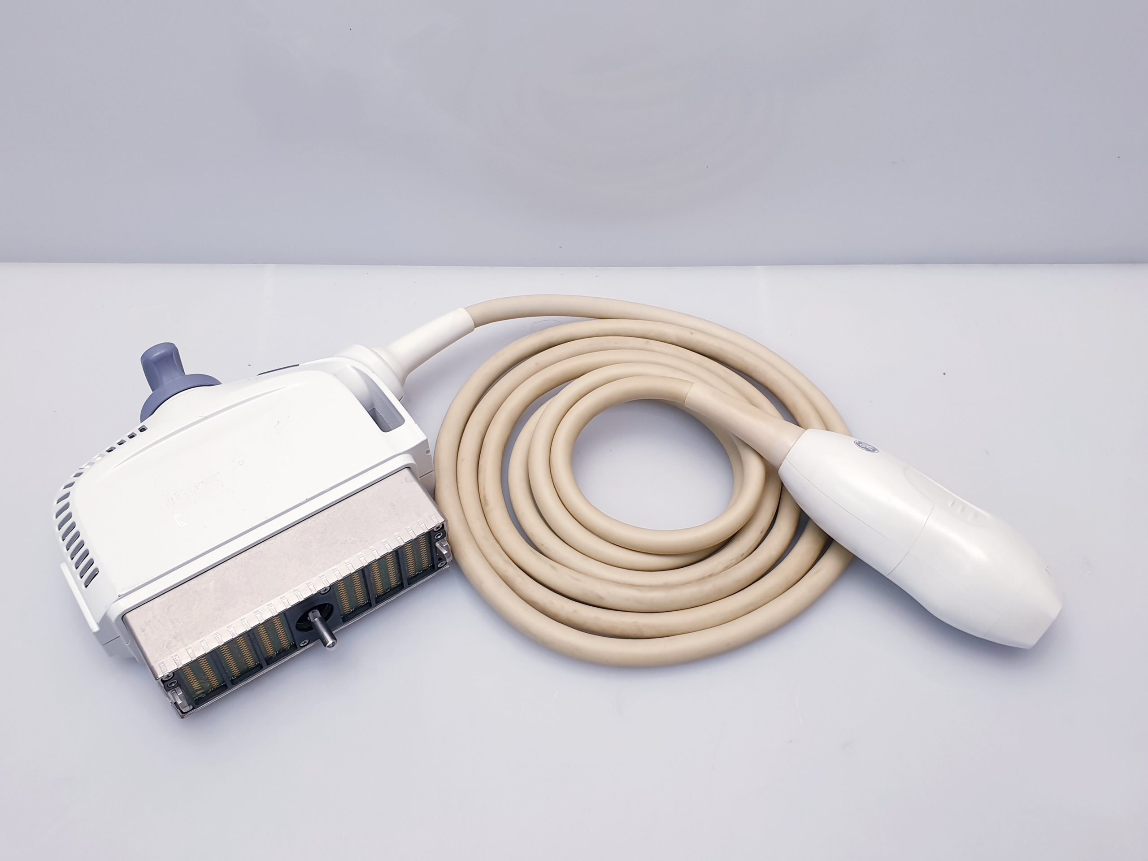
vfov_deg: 53.1
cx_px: 574
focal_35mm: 26
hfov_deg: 67.3
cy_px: 430
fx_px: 862
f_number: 2.4
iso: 80
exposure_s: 1/100
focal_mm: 4.3
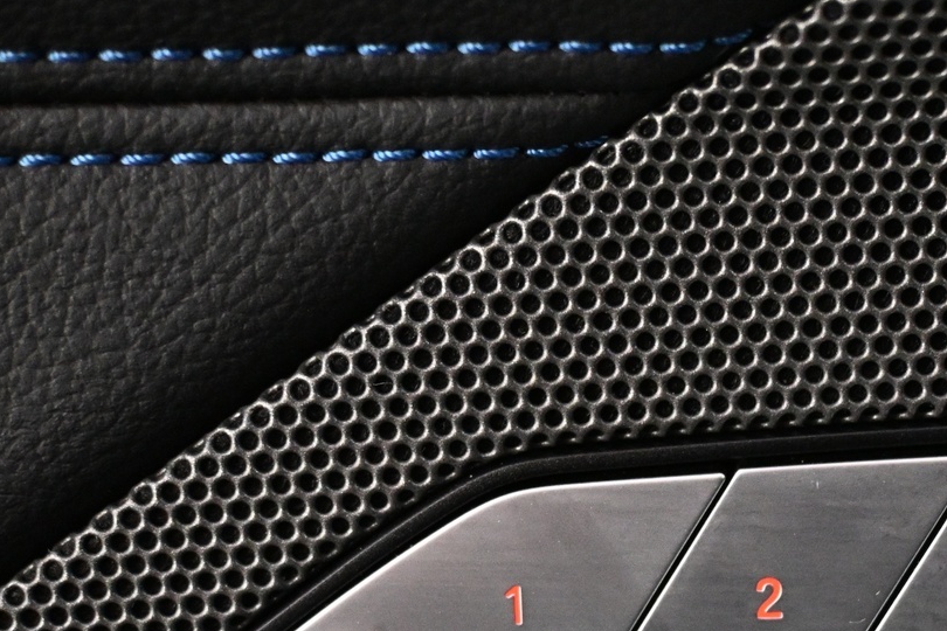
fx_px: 2091
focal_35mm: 80
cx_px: 608
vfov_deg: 17.1
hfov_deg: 25.4
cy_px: 491
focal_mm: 26.5
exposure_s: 1/30
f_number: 4.5
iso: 4000
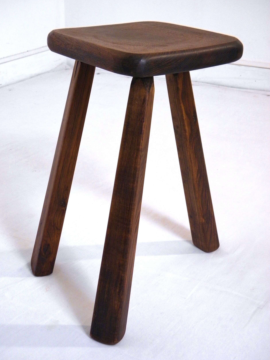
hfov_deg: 28.6
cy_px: 180
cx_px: 133
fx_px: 530
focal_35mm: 51
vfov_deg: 37.5
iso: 200
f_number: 4
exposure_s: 1/30
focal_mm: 9.1
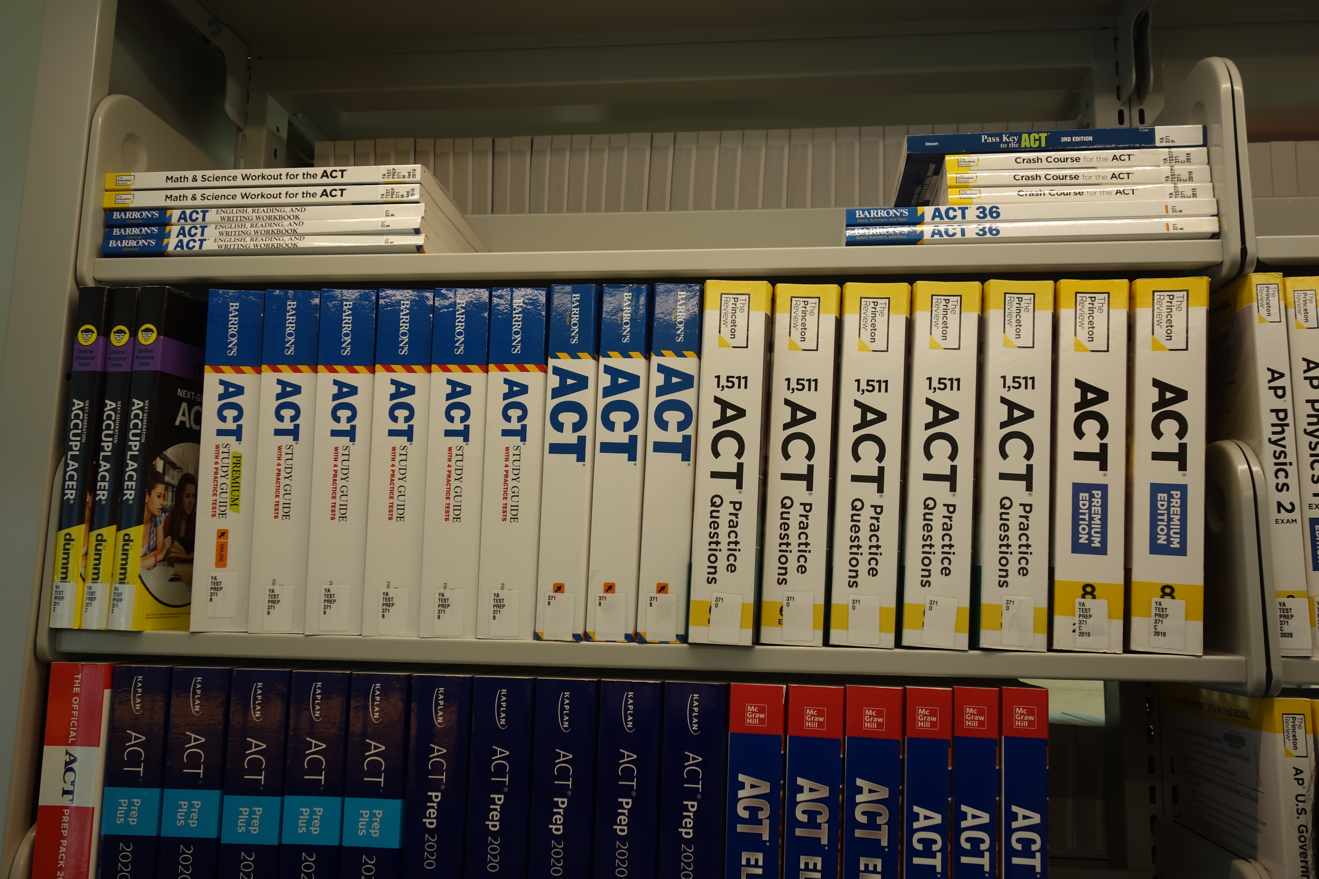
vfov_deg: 43.6
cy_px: 440
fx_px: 1099
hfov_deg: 61.9
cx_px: 660
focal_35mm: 30
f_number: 2.5
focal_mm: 11.04
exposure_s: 1/250
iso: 125
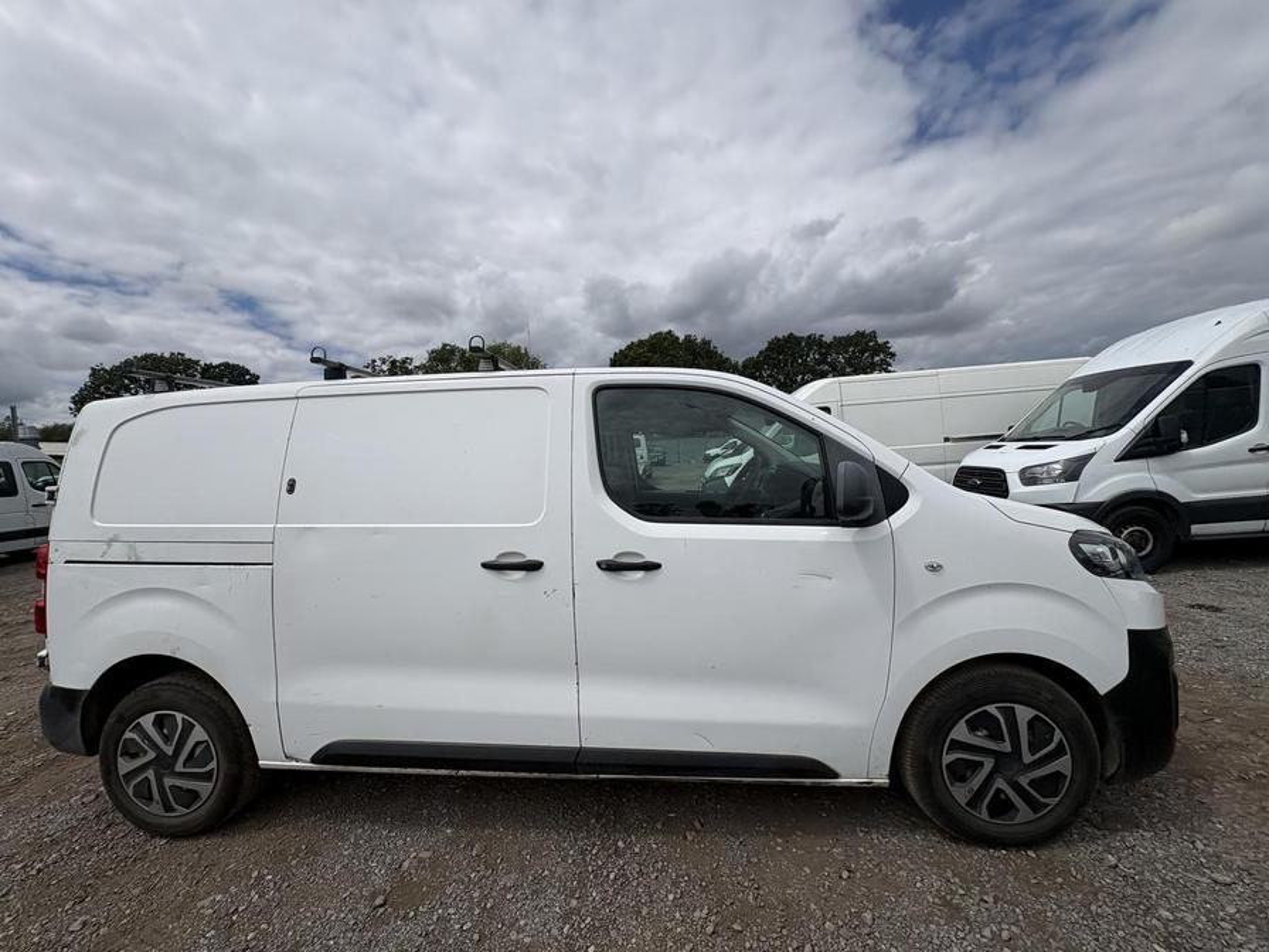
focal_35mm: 14
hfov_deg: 102.1
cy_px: 476
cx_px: 634
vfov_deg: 85.7
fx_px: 513
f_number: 2.2
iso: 50
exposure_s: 1/5263
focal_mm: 2.22
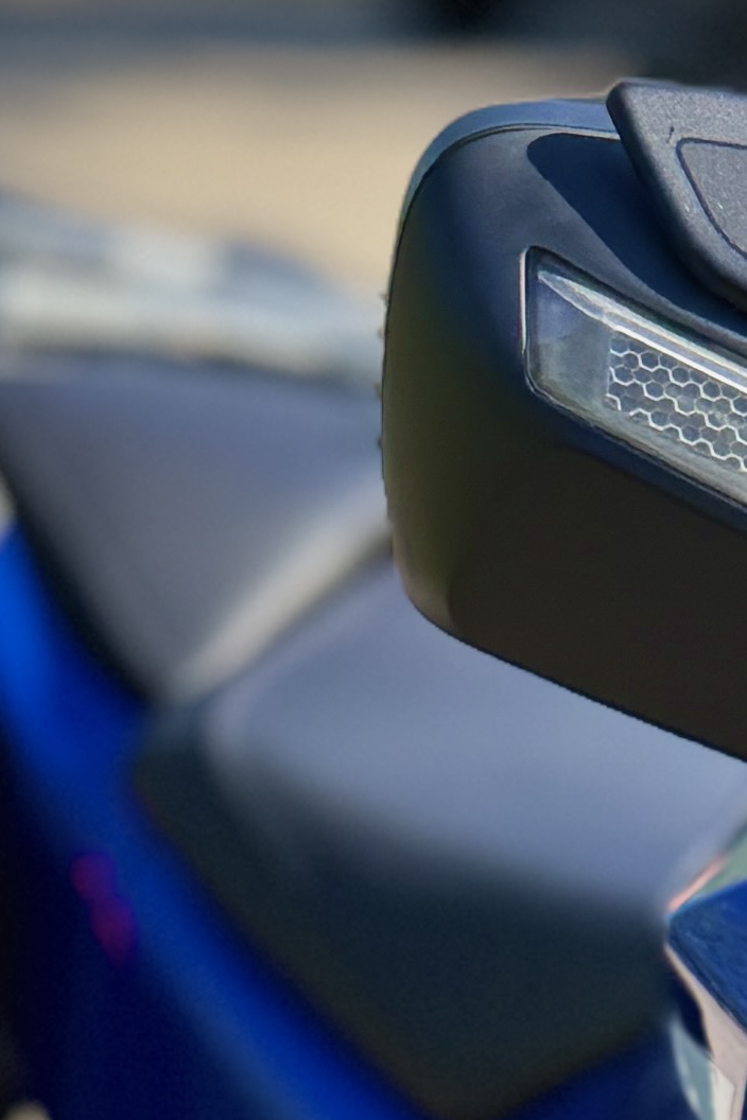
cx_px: 1752
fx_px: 4202
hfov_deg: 9.2
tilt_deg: -28.8
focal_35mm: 135
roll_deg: -1.1
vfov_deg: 13.5
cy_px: 2043
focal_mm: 6.76
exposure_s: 1/1410
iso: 100
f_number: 1.78
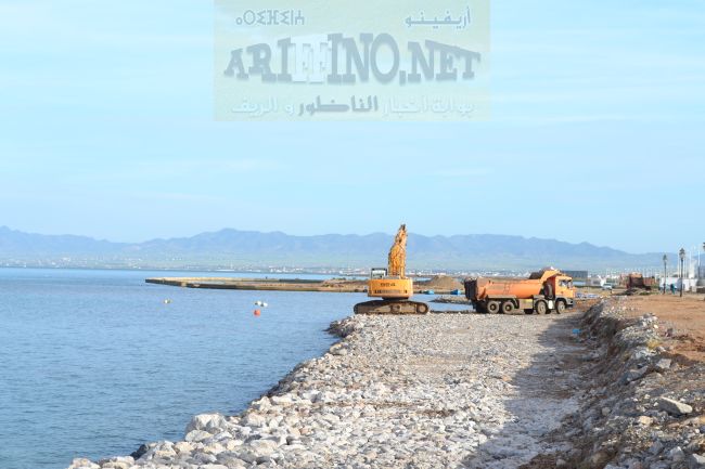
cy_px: 234
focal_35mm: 82
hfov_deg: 24.6
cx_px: 352
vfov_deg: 16.5
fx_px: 1615
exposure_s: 1/250
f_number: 8
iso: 100
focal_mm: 55
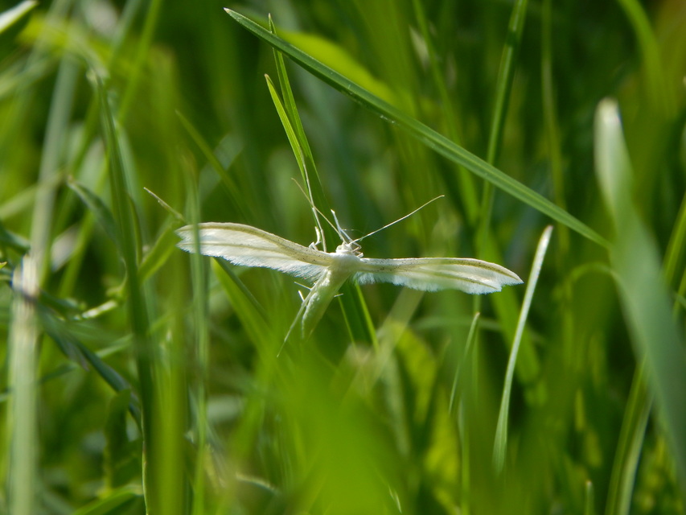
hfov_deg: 12.3
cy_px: 258
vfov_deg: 9.3
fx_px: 3171
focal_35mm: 160
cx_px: 343
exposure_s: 1/640
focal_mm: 28.7
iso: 125
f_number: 5.1
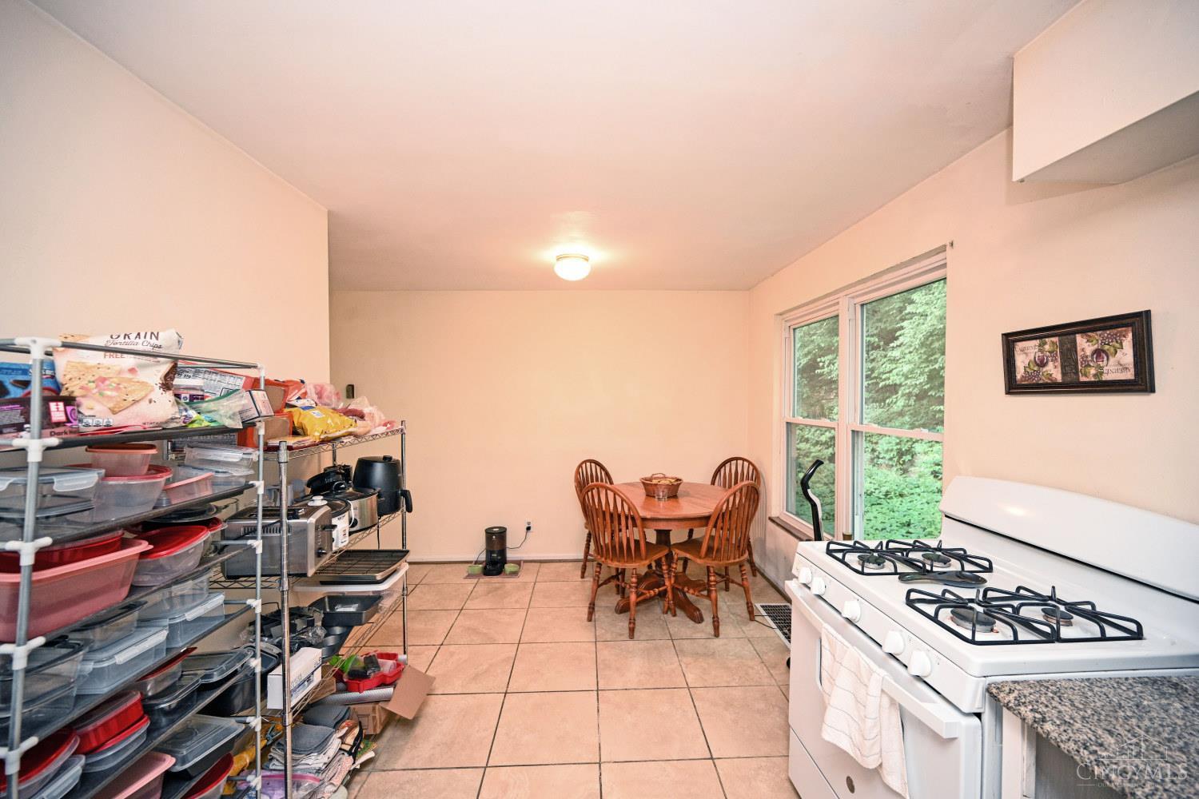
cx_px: 600
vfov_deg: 81.2
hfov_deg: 104.3
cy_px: 400
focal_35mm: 14
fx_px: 466
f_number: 4
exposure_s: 1/60
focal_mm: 14
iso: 1250
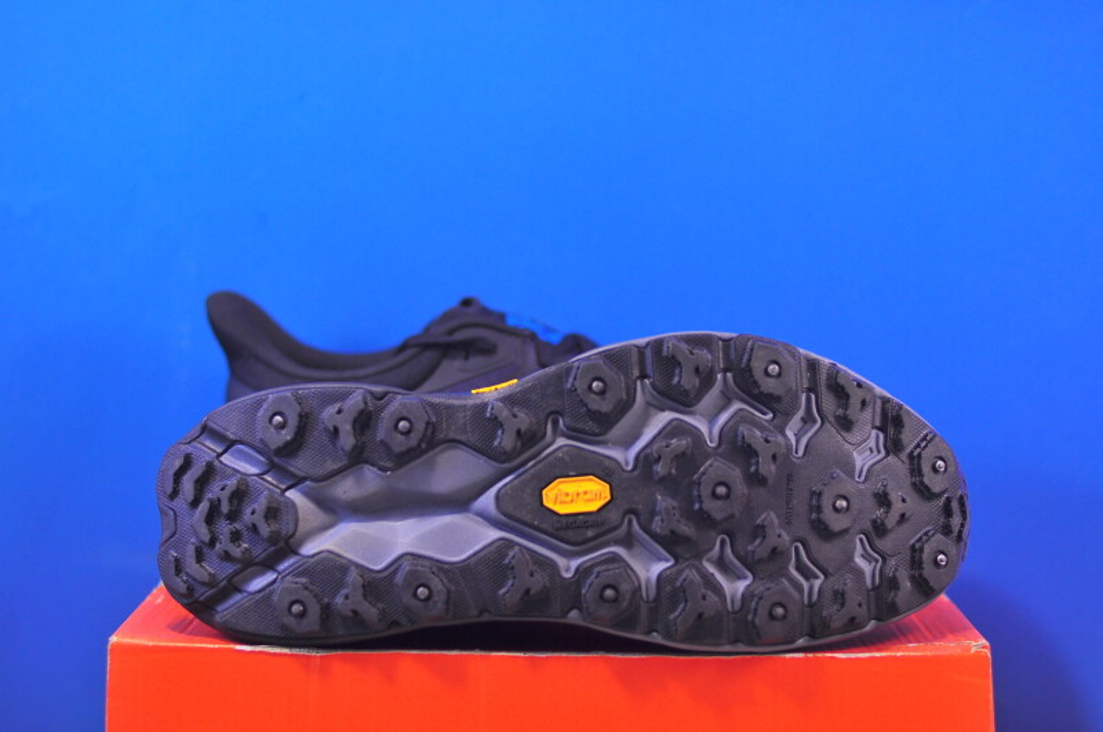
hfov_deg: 27.0
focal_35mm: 75
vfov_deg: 18.1
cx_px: 552
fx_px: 2295
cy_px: 366
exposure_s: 1/320
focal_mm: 50
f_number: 2.2
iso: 250
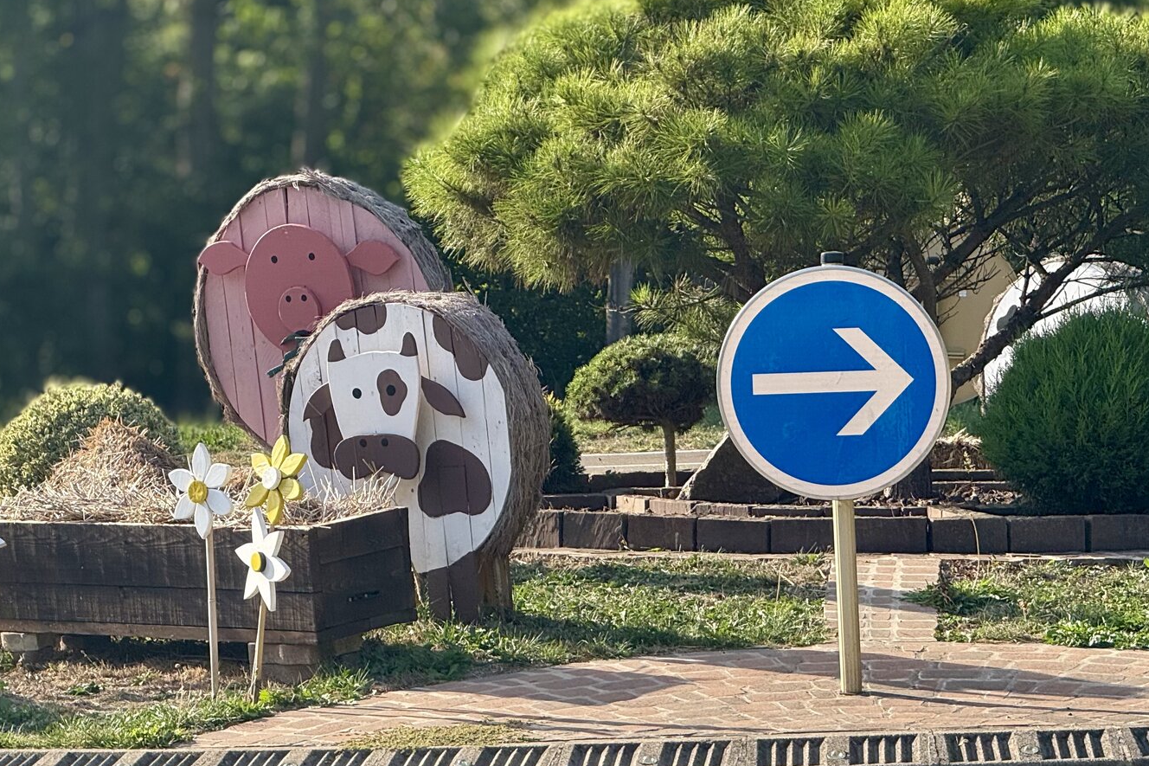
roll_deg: -0.6
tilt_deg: -1.1
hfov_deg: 10.9
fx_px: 5999
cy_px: 374
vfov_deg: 7.3
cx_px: 402
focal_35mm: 188
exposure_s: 1/563
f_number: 2.8
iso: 50
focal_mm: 15.66
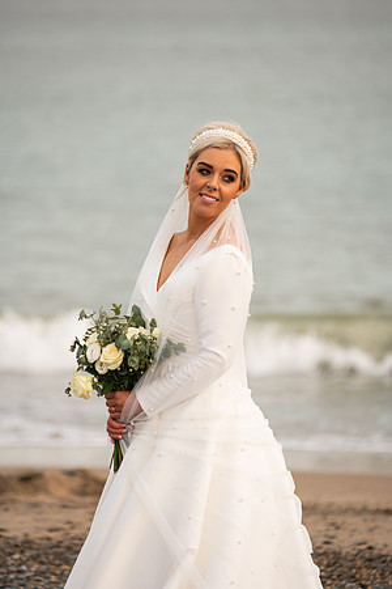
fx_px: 3266
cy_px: 294
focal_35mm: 200
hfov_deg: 6.9
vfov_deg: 10.3
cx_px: 196
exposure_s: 1/200
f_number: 3.5
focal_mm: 200
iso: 100
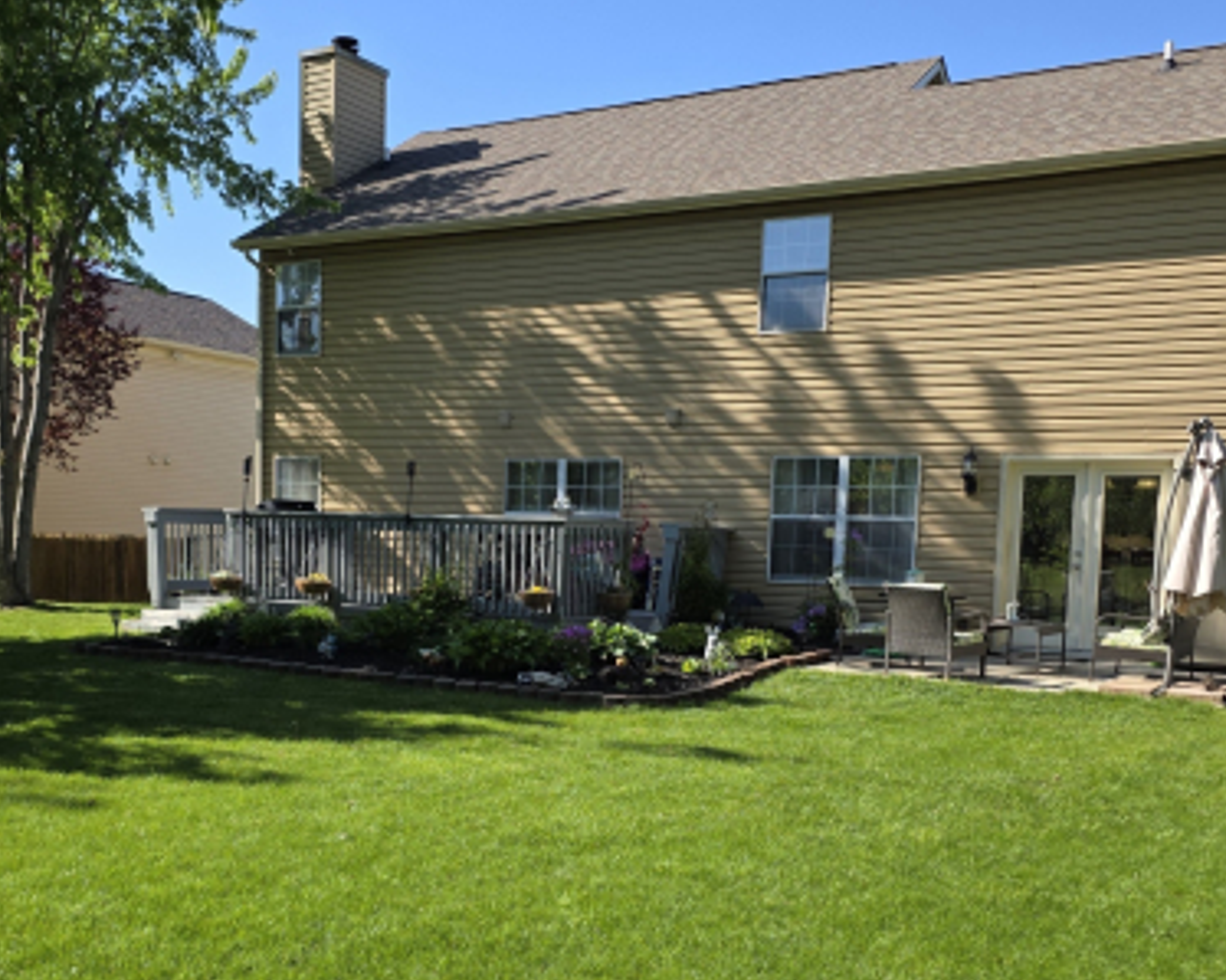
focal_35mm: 40
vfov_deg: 36.9
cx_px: 536
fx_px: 1451
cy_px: 662
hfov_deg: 45.7
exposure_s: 1/3336
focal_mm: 6.3
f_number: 1.7
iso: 80
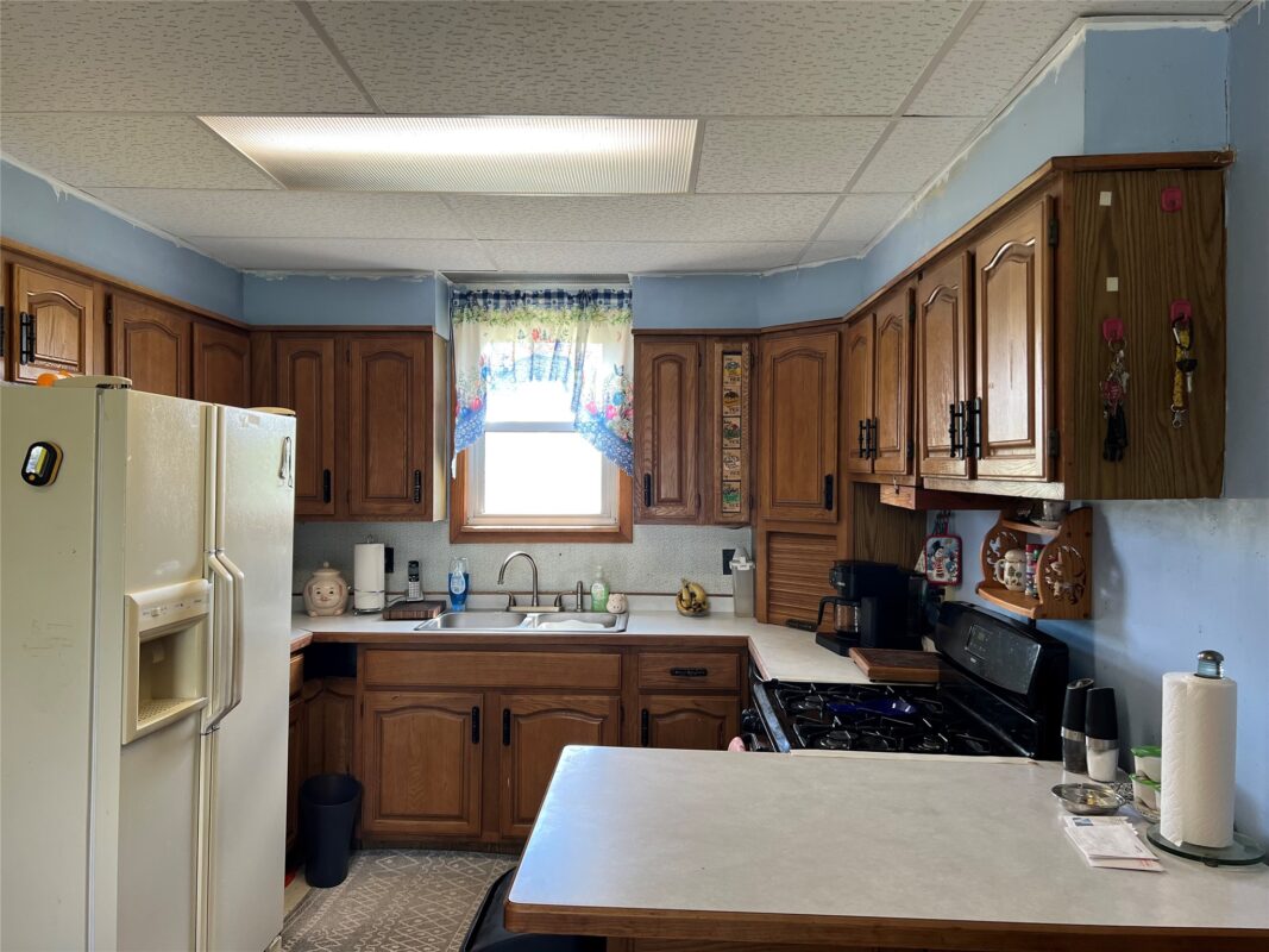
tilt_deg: -0.2
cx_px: 634
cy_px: 476
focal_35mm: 26
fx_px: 953
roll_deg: -0.3
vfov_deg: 53.1
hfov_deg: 67.3
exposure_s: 1/120
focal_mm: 5.7
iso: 100
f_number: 1.5
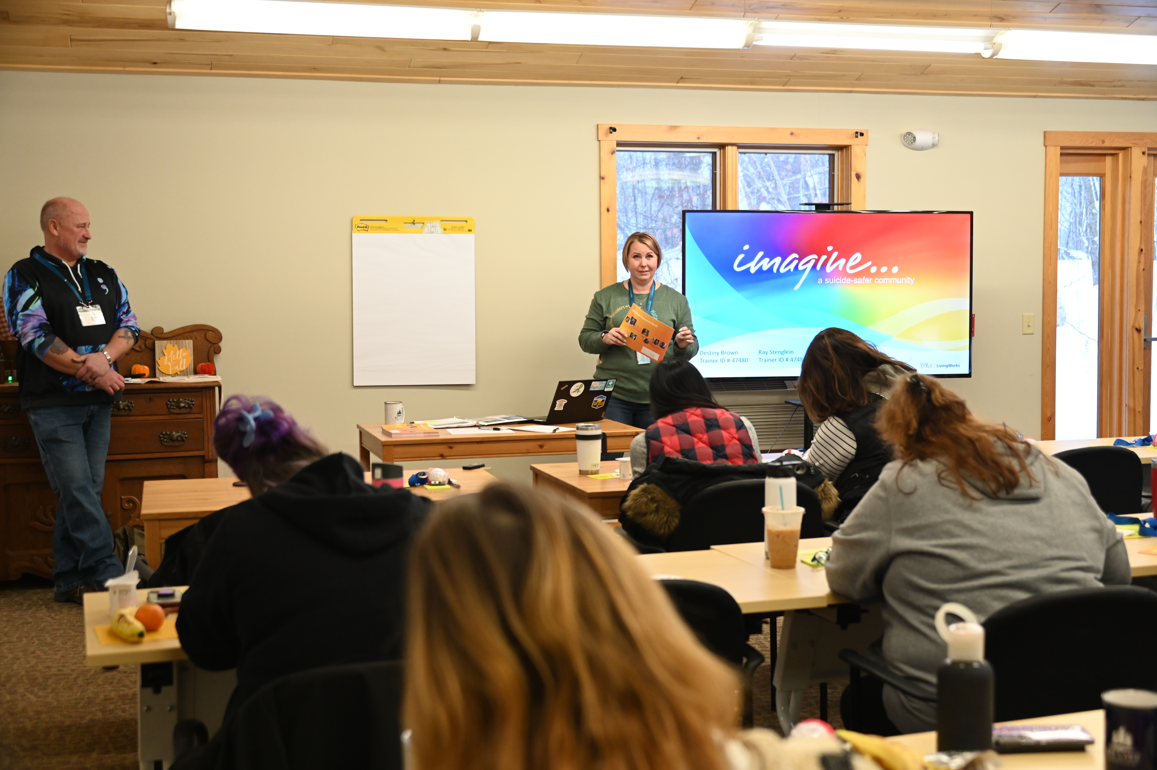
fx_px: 1445
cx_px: 578
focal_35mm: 45
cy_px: 385
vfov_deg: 29.8
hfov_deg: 43.6
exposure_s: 1/125
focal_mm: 45
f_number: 4.2
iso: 1800
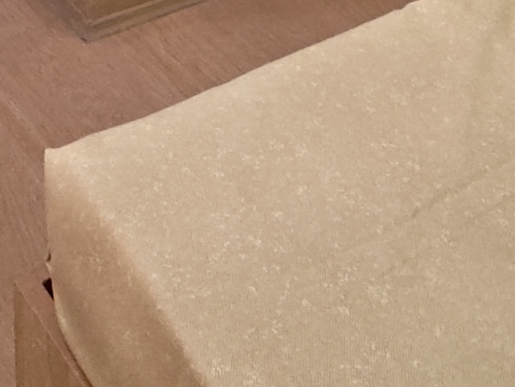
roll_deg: +0.0
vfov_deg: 11.8
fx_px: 1295
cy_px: -679
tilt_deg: -2.5
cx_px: 186
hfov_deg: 22.4
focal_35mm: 87
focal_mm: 2.22
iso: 400
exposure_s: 1/50
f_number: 2.2
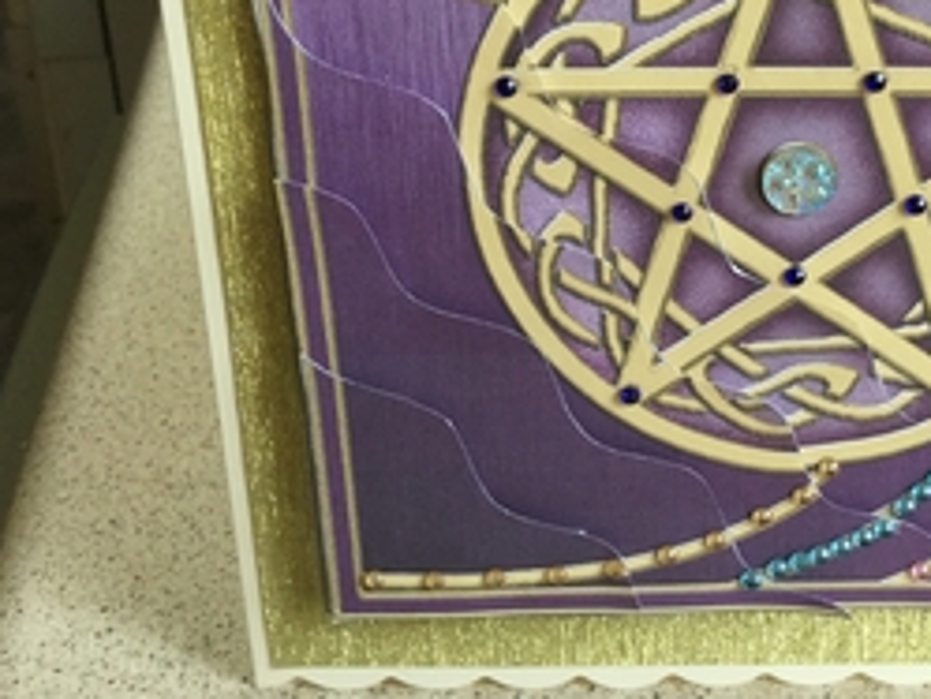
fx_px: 1507
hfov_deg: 33.4
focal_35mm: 56
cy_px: 136
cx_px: 737
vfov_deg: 25.7
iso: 40
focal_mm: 3.3
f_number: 2.4
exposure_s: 1/33
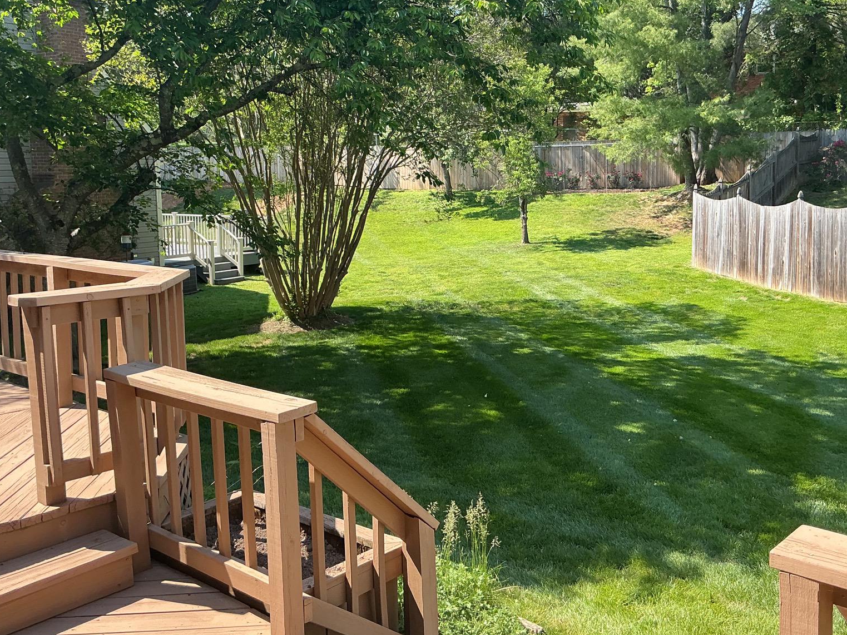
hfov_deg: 47.9
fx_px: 954
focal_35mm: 39
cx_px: 438
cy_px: 265
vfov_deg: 36.7
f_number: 1.8
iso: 25
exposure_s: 1/482
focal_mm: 3
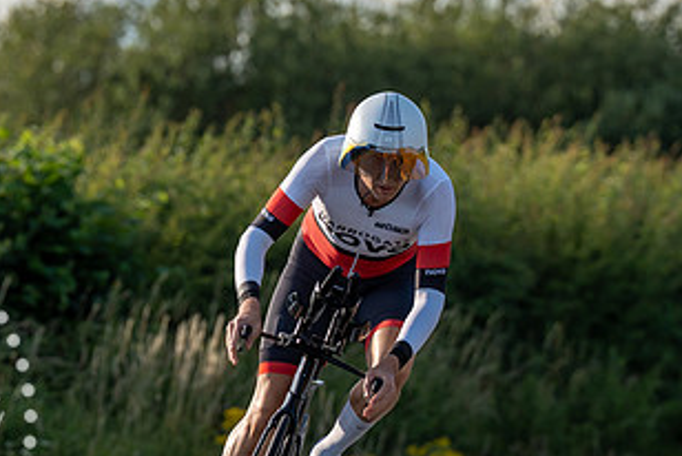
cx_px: 353
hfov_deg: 4.4
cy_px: 187
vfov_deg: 3.0
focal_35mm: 467
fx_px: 8855
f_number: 4.5
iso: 125
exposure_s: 1/1000
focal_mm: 194
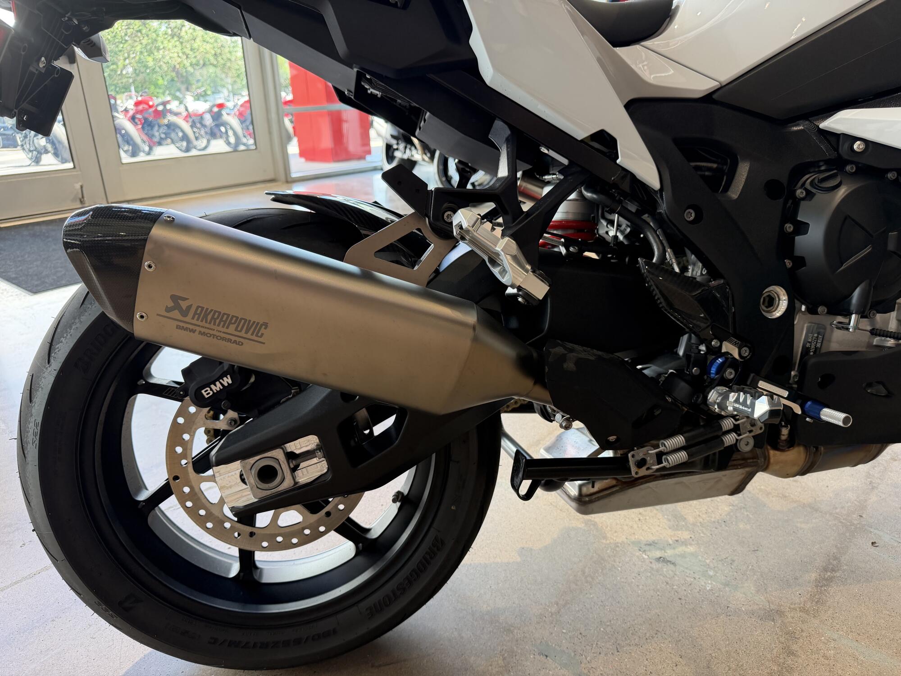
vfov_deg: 56.8
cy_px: 338
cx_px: 450
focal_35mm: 24
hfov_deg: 71.6
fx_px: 625
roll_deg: +1.9
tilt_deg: -21.4
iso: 160
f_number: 1.78
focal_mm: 6.76
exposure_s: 1/120
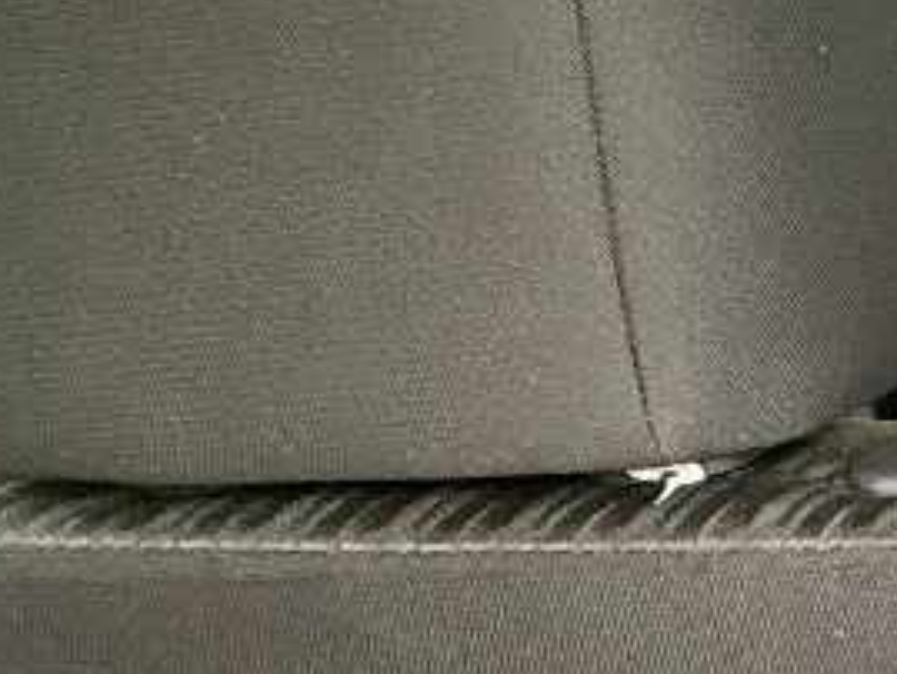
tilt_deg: -17.1
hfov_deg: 16.4
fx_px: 1944
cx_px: 1981
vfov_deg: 19.5
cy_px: 514
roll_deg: -0.3
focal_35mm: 75
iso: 160
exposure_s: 1/99
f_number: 2.2
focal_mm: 2.22
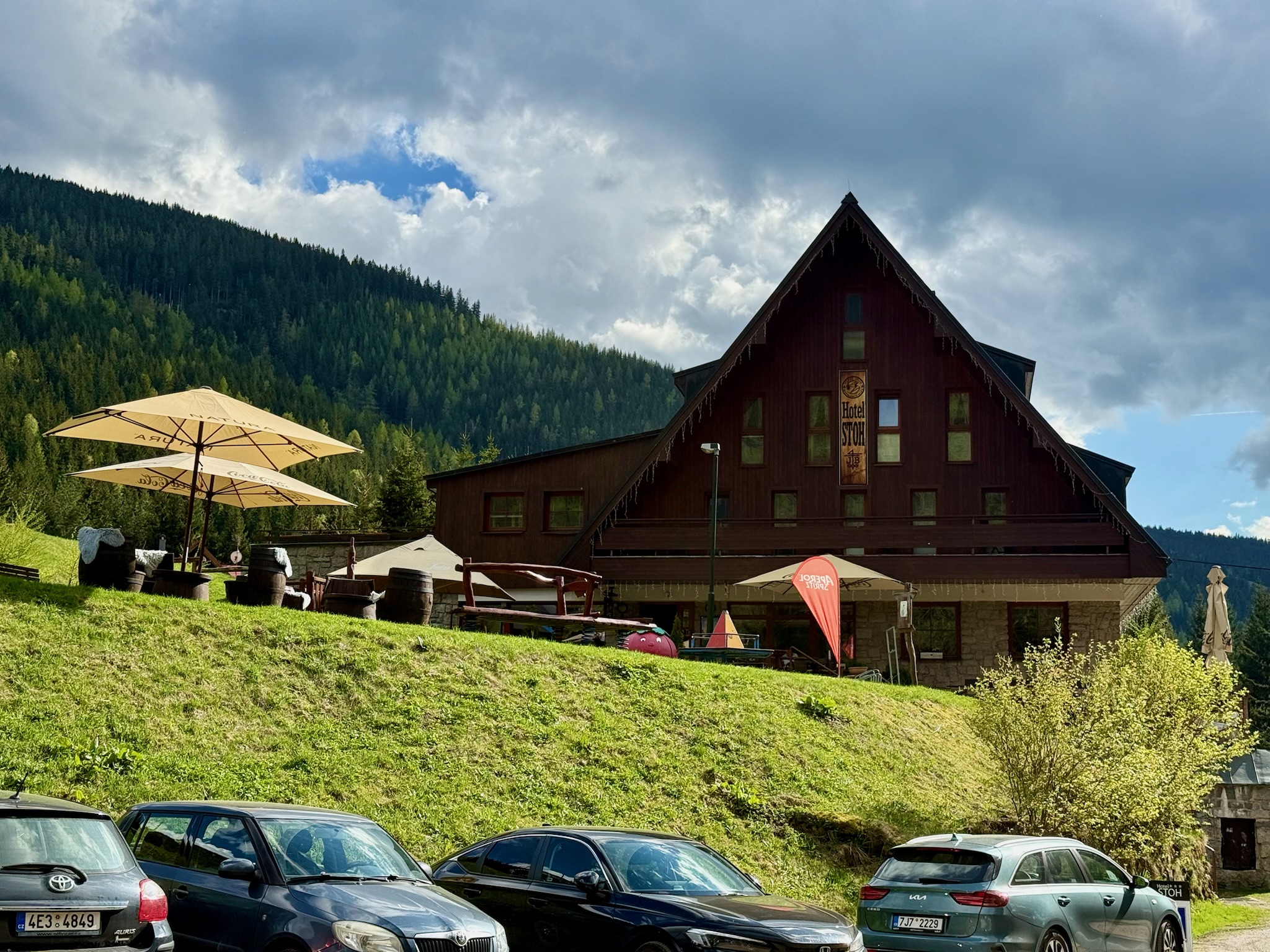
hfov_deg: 39.7
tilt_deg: +9.3
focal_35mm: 48
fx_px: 1761
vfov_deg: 30.3
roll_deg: -1.0
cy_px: 476
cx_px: 635
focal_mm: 6.76
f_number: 1.78
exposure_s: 1/3891
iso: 64
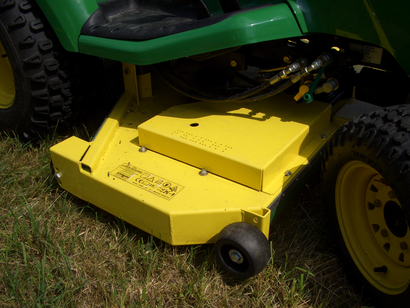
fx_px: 415
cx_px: 205
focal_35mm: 35
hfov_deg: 52.6
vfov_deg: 40.7
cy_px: 154
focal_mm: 5.8
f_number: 4.3
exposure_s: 1/1000
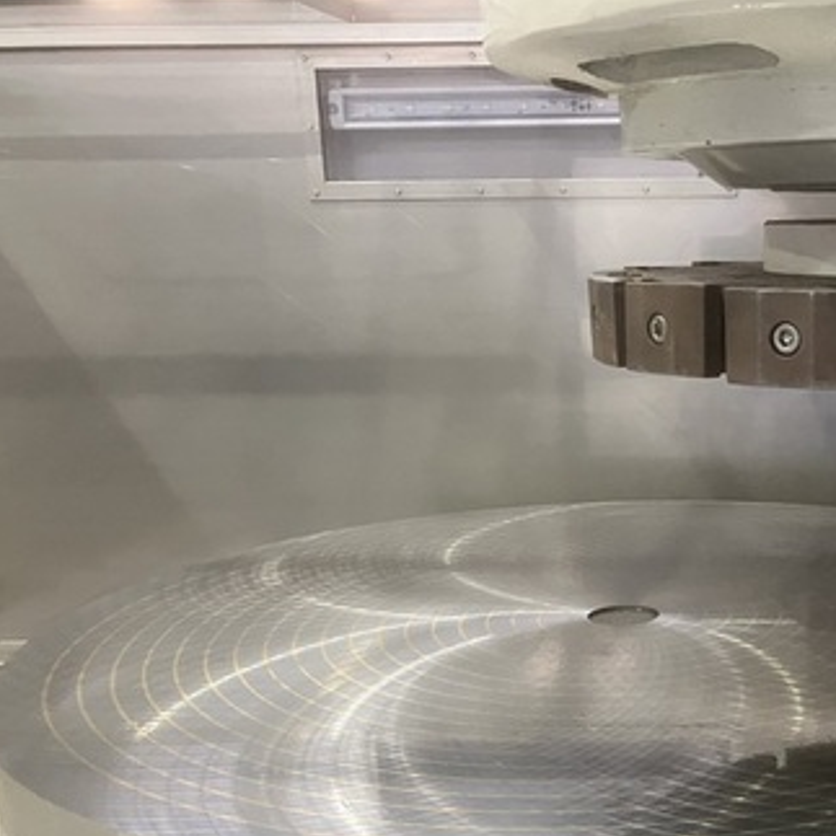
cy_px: 606
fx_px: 1339
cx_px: 758
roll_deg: +0.4
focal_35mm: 49
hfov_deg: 32.8
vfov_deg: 34.1
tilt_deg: -15.2
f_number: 1.8
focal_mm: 3.99
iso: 400
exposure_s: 1/40
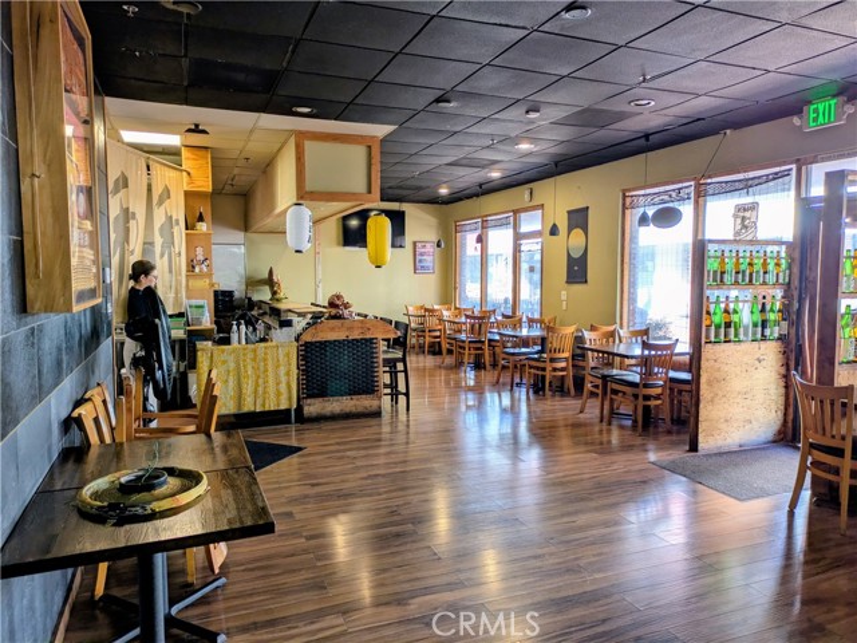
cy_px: 322
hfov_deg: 69.4
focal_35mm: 25
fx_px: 619
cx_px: 428
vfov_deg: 54.9
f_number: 1.89
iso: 64
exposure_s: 1/60
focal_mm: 5.43
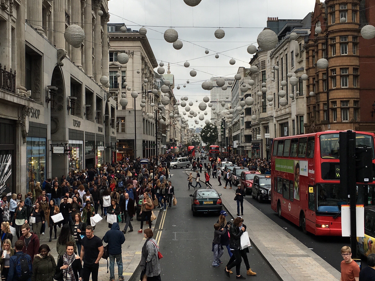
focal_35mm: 48
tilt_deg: +2.5
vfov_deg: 30.3
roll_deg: -1.5
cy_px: 129
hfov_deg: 39.6
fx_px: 520
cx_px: 169
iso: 25
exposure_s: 1/565
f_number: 2.2
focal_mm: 4.15
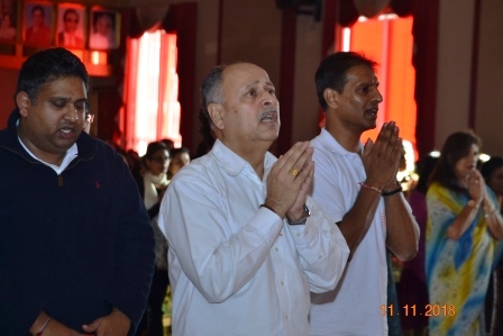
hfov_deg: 17.5
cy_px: 168
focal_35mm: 117
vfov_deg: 11.7
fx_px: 1635
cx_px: 252
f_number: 4.5
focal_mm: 78
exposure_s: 1/60
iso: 450
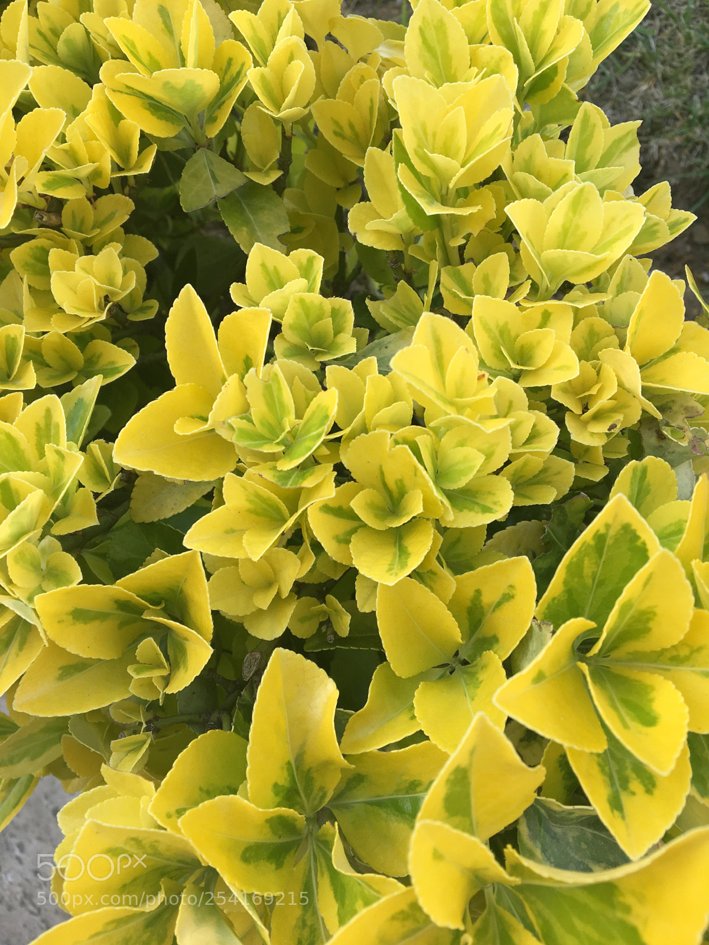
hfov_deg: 48.2
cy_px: 472
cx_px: 354
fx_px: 792
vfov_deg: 61.7
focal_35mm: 29
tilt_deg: -69.2
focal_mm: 4.15
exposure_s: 1/221
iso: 25
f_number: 2.2
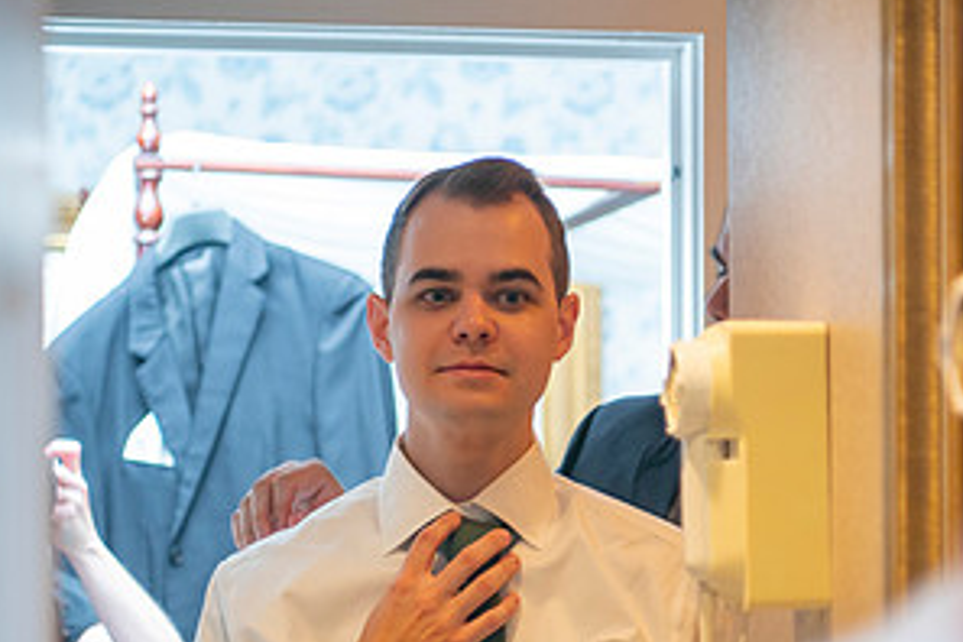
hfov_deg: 17.6
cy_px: 470
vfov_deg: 11.8
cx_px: 636
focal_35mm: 116
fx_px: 3103
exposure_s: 1/100
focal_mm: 58
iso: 800
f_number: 2.8
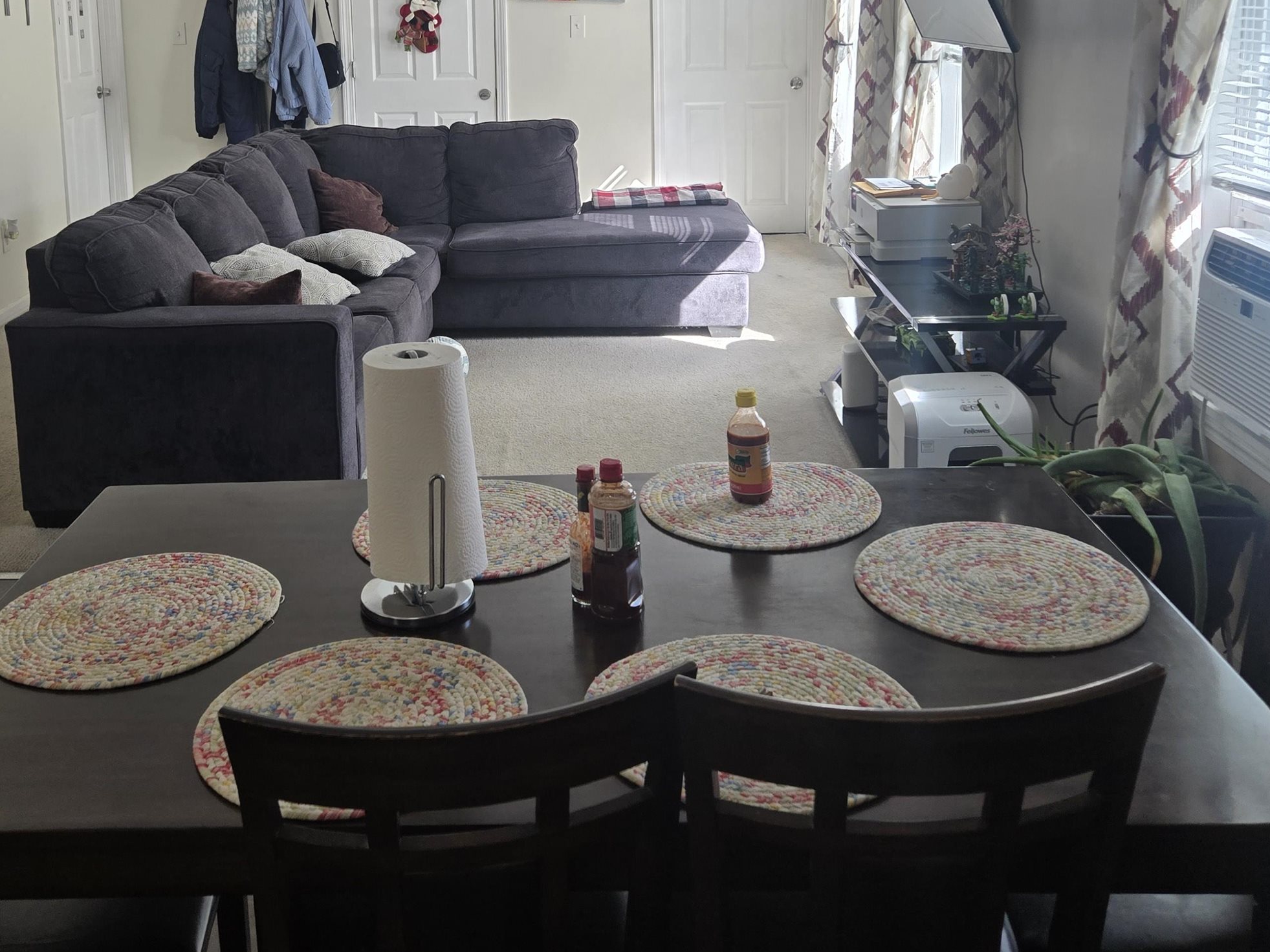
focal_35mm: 36
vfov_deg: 38.4
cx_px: 496
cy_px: 216
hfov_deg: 51.0
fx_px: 1321
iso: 50
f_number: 1.8
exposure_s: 1/120
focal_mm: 5.4
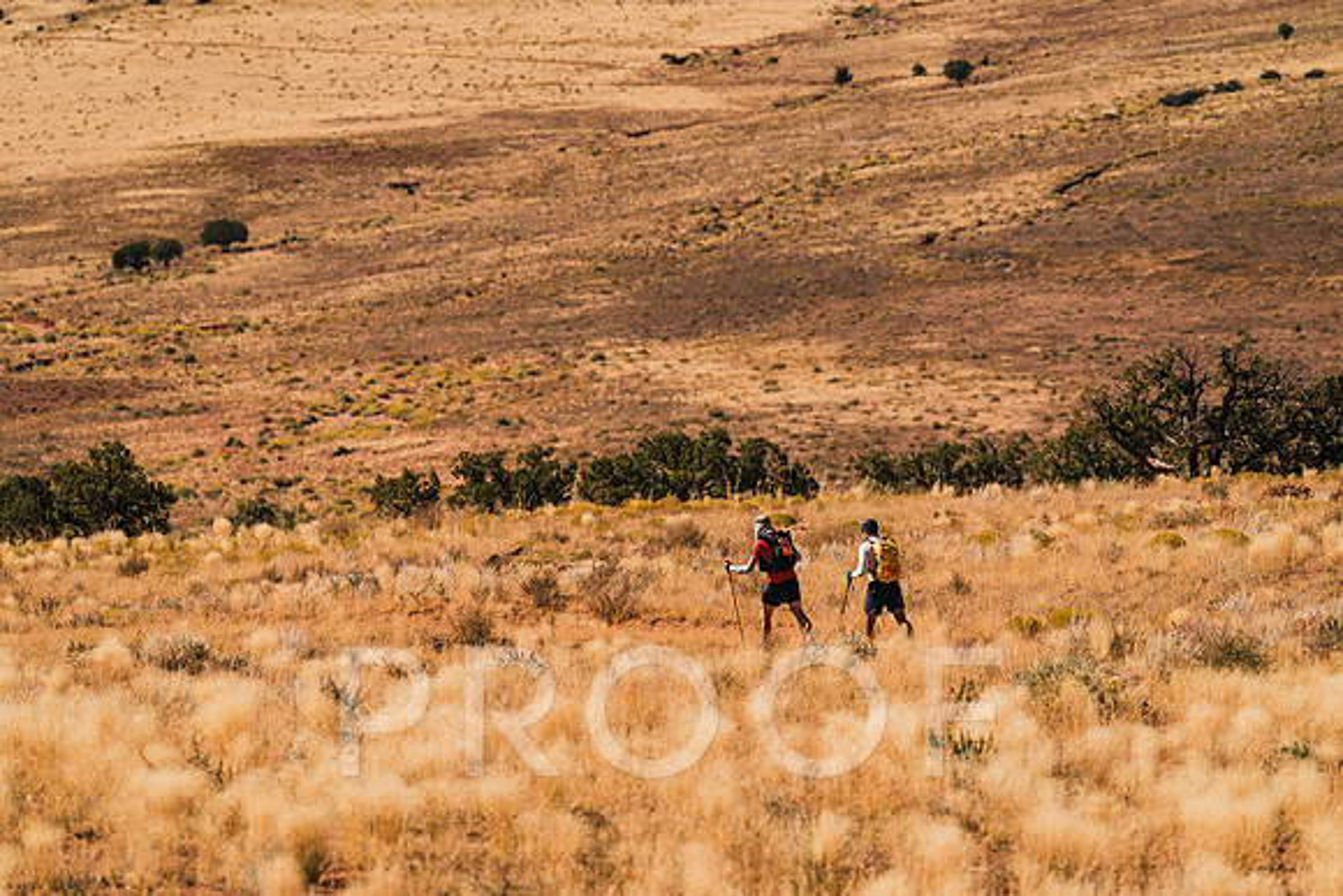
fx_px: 10646
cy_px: 445
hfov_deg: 7.2
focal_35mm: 285
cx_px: 681
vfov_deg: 4.8
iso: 160
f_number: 5.6
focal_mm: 280
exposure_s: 1/1600
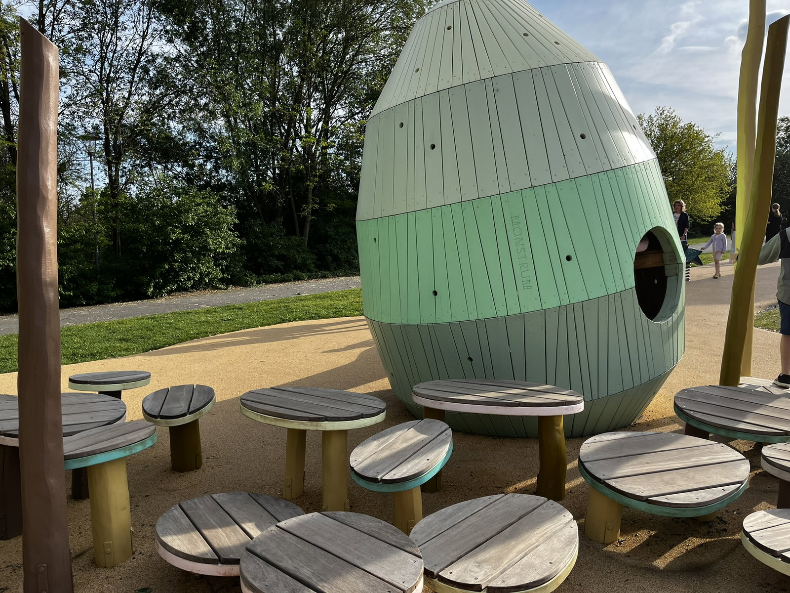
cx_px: 395
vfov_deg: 53.1
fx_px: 593
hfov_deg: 67.3
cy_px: 296
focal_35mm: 26
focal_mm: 5.1
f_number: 1.6
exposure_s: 1/1802
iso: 50
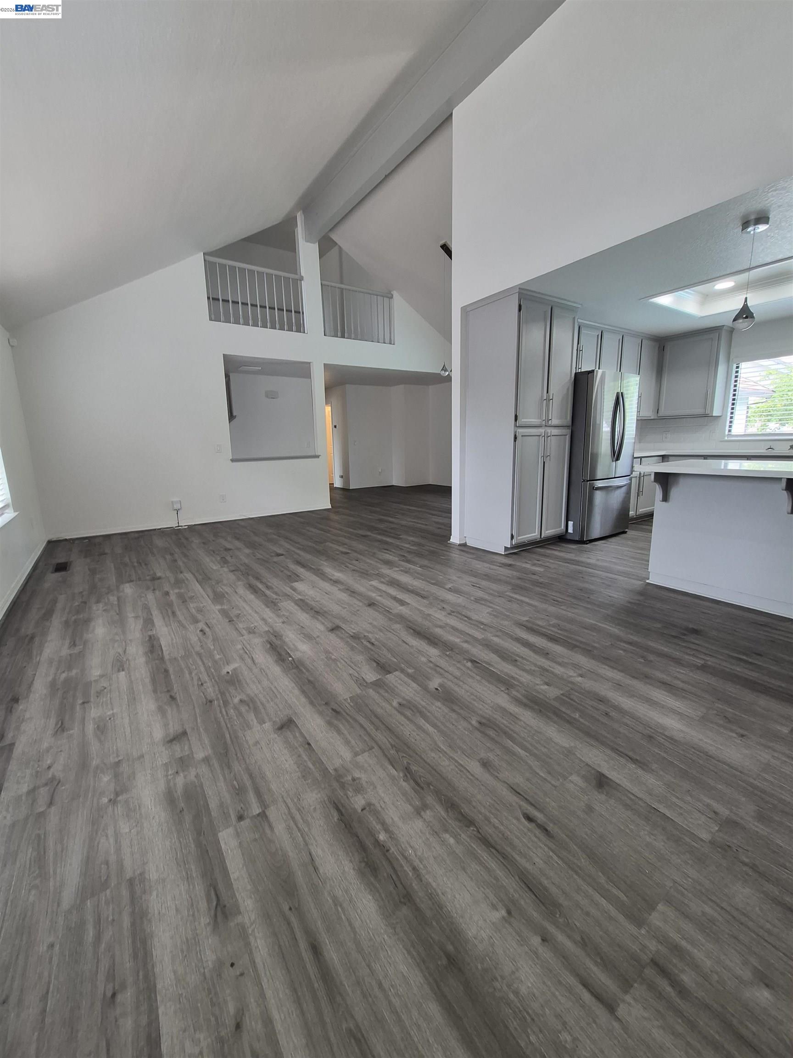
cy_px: 529
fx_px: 397
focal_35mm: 13
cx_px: 396
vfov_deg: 106.2
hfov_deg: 89.9
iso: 125
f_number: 2.2
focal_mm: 1.74
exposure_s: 1/60
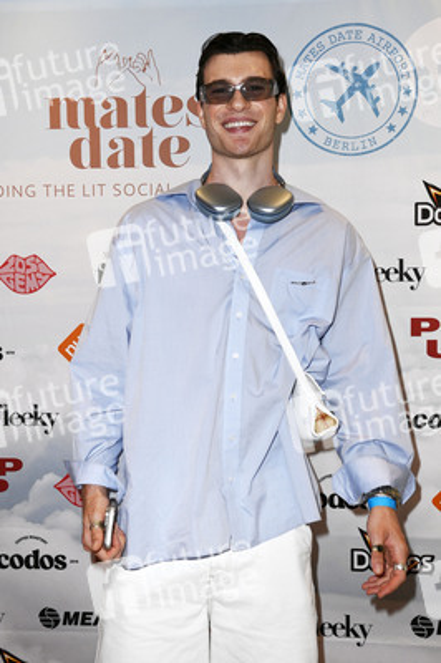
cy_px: 332
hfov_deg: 28.0
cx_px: 220
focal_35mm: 48
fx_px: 883
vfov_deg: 41.1
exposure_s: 1/250
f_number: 5.6
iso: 800
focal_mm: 48
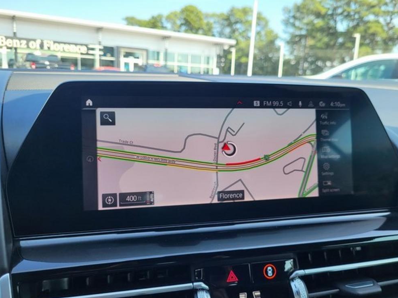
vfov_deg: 51.4
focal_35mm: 27
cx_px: 205
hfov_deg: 65.3
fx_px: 311
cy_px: 149
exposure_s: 1/389
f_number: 1.8
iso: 40
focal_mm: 5.4
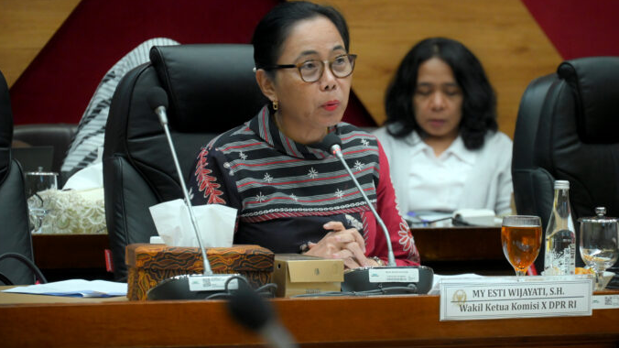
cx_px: 326
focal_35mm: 238
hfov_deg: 9.1
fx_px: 3906
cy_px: 152
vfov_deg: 5.1
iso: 3200
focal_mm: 200
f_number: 6.3
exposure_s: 1/100
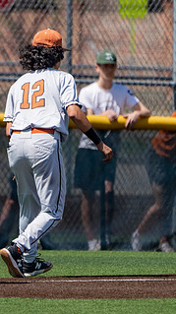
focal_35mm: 1127
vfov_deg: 1.9
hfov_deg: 1.1
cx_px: -74
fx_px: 9368
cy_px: 120
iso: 800
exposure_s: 1/2500
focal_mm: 510
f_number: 8
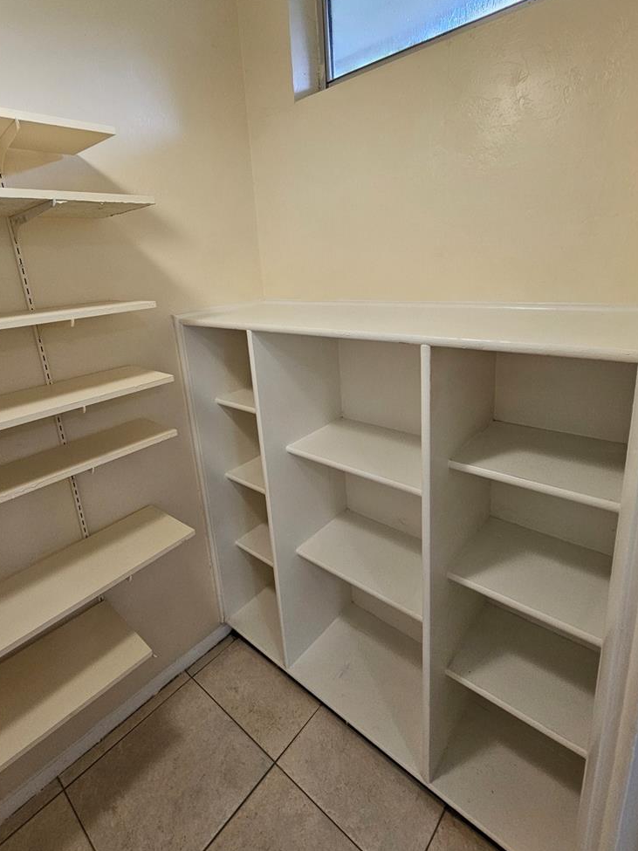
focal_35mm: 16
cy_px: 378
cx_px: 310
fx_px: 393
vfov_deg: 94.1
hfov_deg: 78.1
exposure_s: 1/60
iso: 250
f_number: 2.2
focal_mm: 2.2
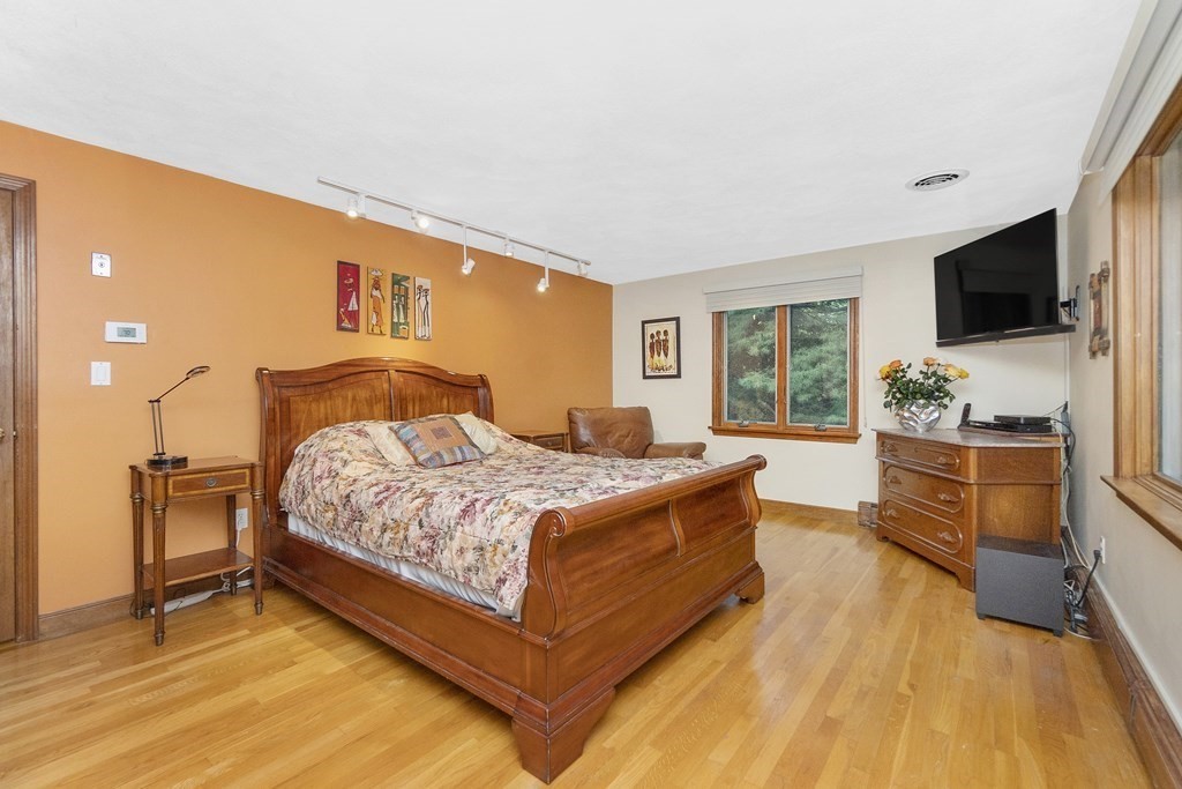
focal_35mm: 15
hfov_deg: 100.4
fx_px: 493
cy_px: 394
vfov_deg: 77.3
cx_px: 591
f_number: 5.6
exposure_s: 1/80
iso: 400
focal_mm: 10
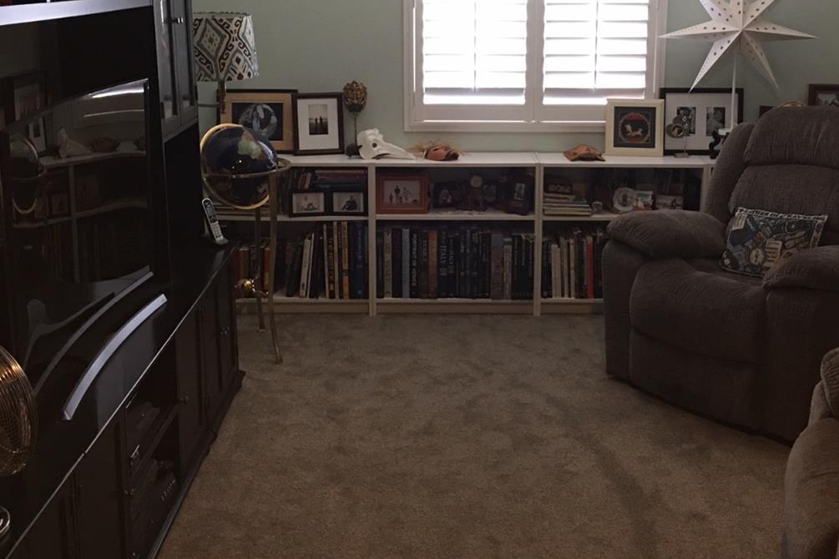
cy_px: 166
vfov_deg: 29.6
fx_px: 1049
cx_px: 452
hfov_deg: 43.6
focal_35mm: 45
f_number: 2.2
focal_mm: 4.15
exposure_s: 1/15
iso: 64
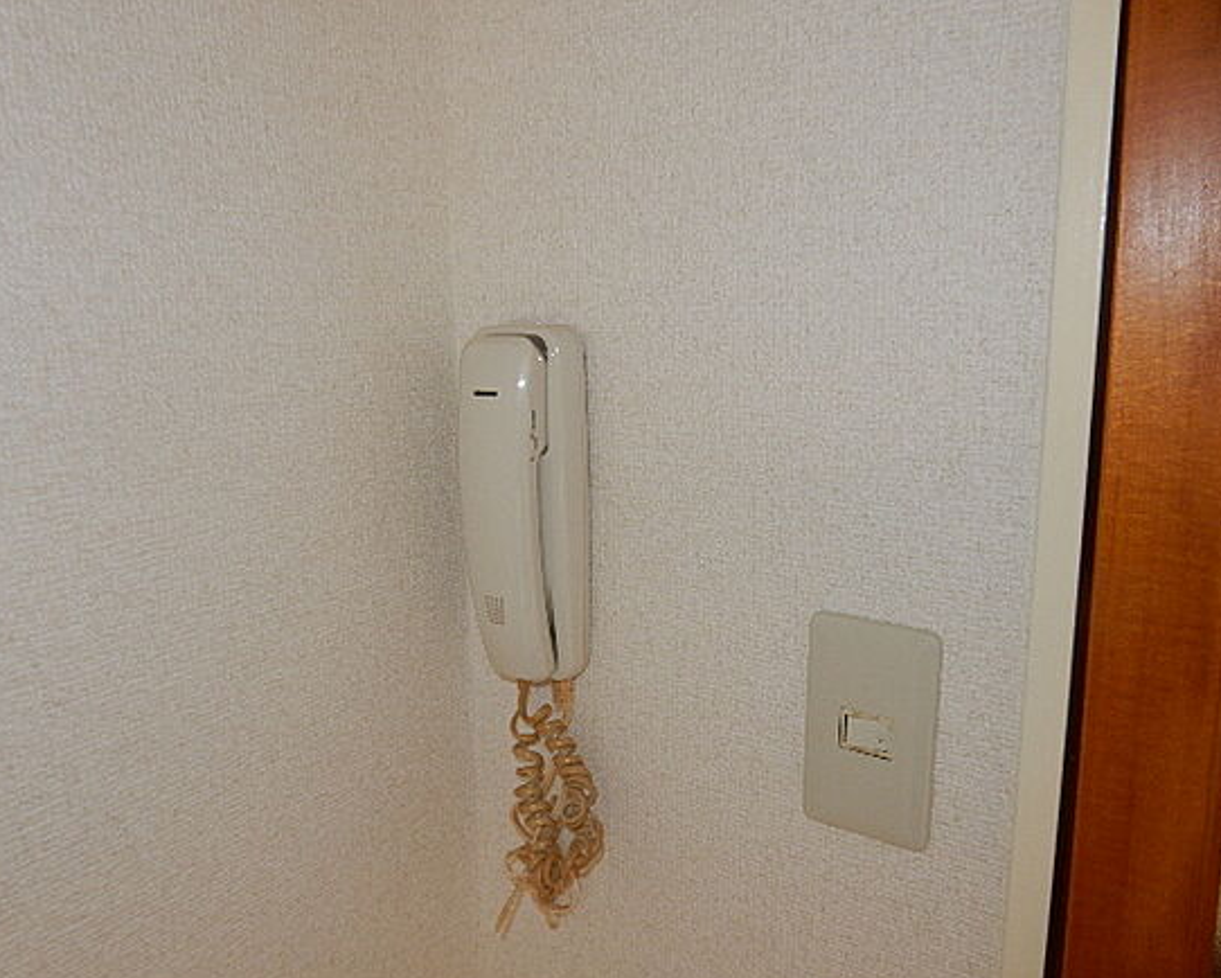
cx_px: 615
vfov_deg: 53.2
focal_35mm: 27
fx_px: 976
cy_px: 484
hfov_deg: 64.0
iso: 200
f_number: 3.7
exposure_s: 1/30
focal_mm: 4.5
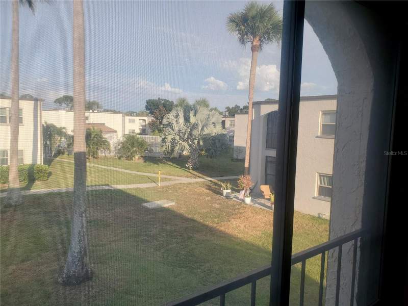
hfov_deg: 67.3
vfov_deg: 53.1
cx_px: 204
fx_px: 306
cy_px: 153
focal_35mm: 26
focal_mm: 4.3
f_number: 2.4
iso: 50
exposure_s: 1/187
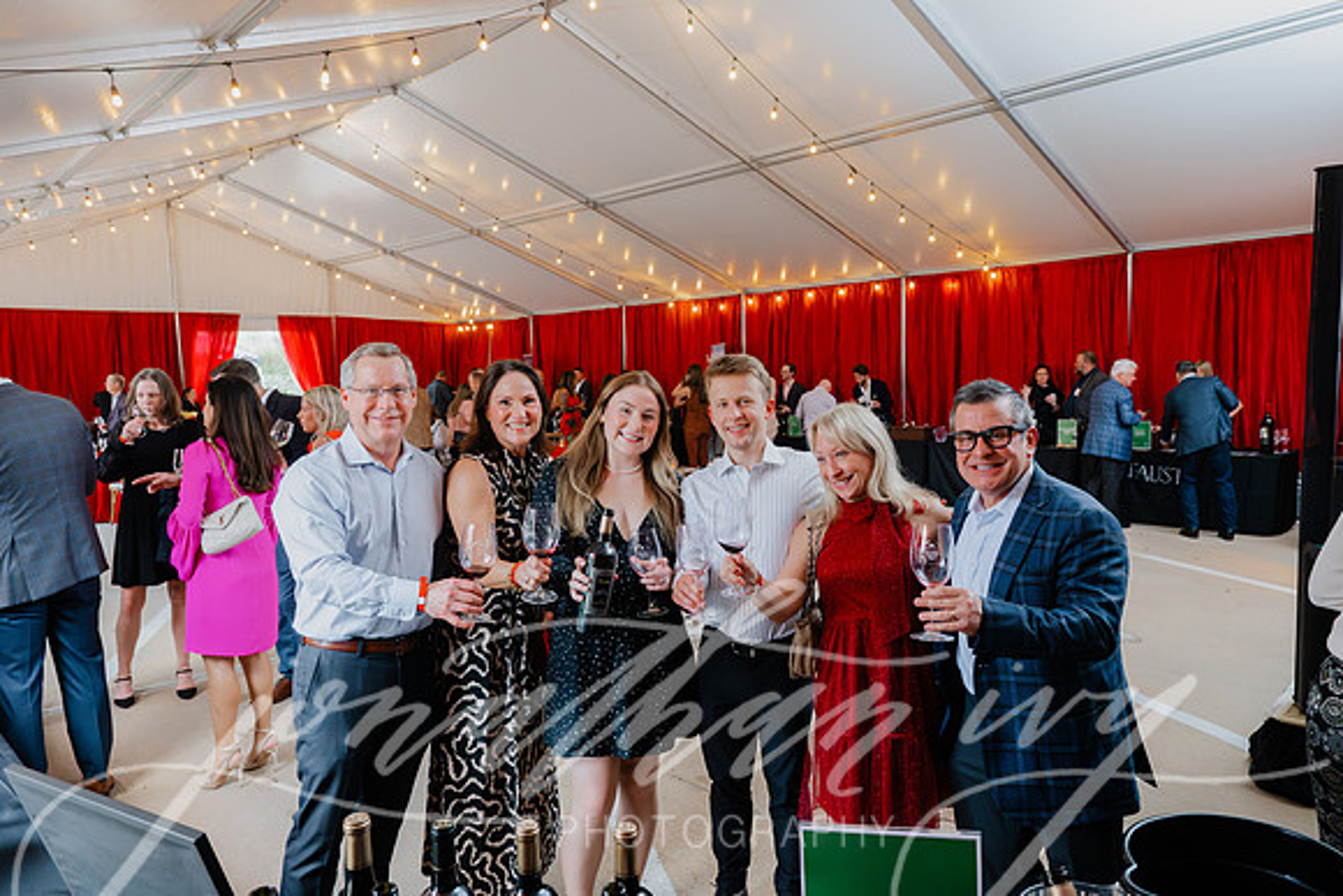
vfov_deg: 53.2
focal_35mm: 24
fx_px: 896
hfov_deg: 73.7
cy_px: 448
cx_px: 672
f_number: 5.6
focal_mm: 24
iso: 2000
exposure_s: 1/80
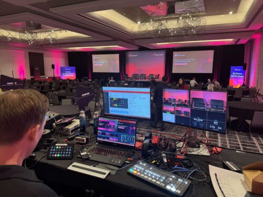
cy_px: 98
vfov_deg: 56.8
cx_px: 132
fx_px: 182
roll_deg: -0.9
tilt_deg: -8.5
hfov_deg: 71.6
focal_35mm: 24
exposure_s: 1/60
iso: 500
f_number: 1.78
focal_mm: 6.76
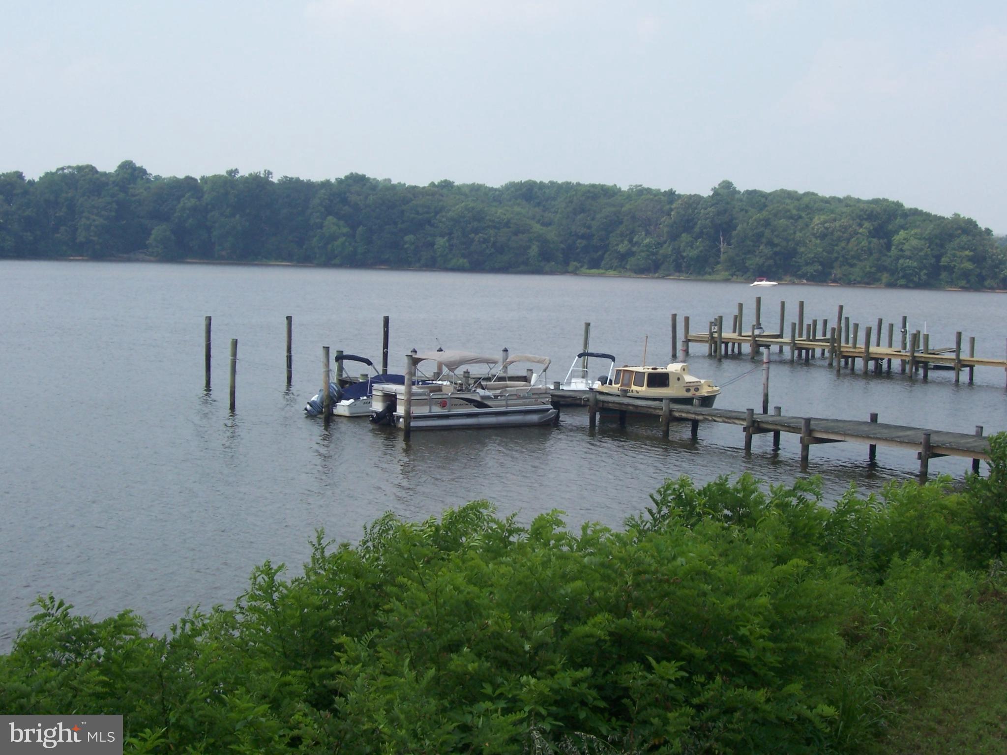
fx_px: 1542
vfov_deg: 27.5
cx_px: 504
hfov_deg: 36.2
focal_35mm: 53
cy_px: 378
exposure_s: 1/350
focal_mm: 8.6
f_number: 6.7
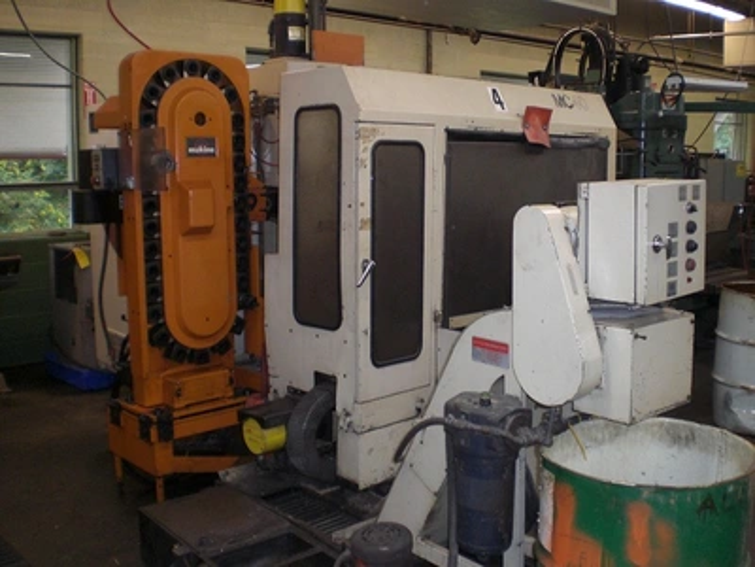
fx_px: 829
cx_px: 378
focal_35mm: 38
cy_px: 284
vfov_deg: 37.7
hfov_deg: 49.0
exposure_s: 1/60
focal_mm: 6.3
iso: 200
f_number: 3.1
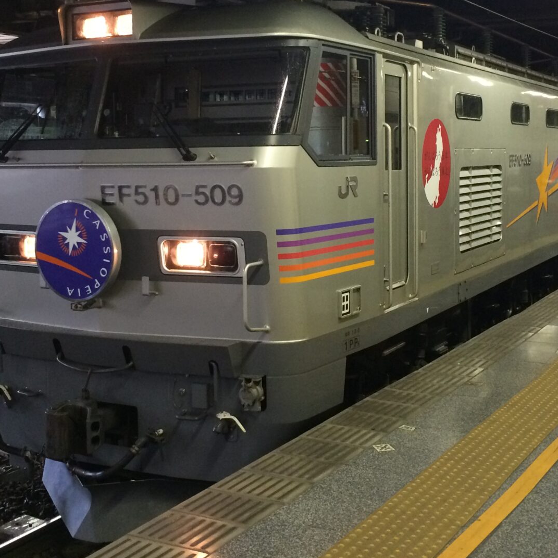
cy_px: 214
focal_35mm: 49
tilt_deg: -2.9
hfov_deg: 34.7
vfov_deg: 34.5
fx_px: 894
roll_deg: -0.8
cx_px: 291
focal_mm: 4.15
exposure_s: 1/30
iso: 200
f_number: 2.2
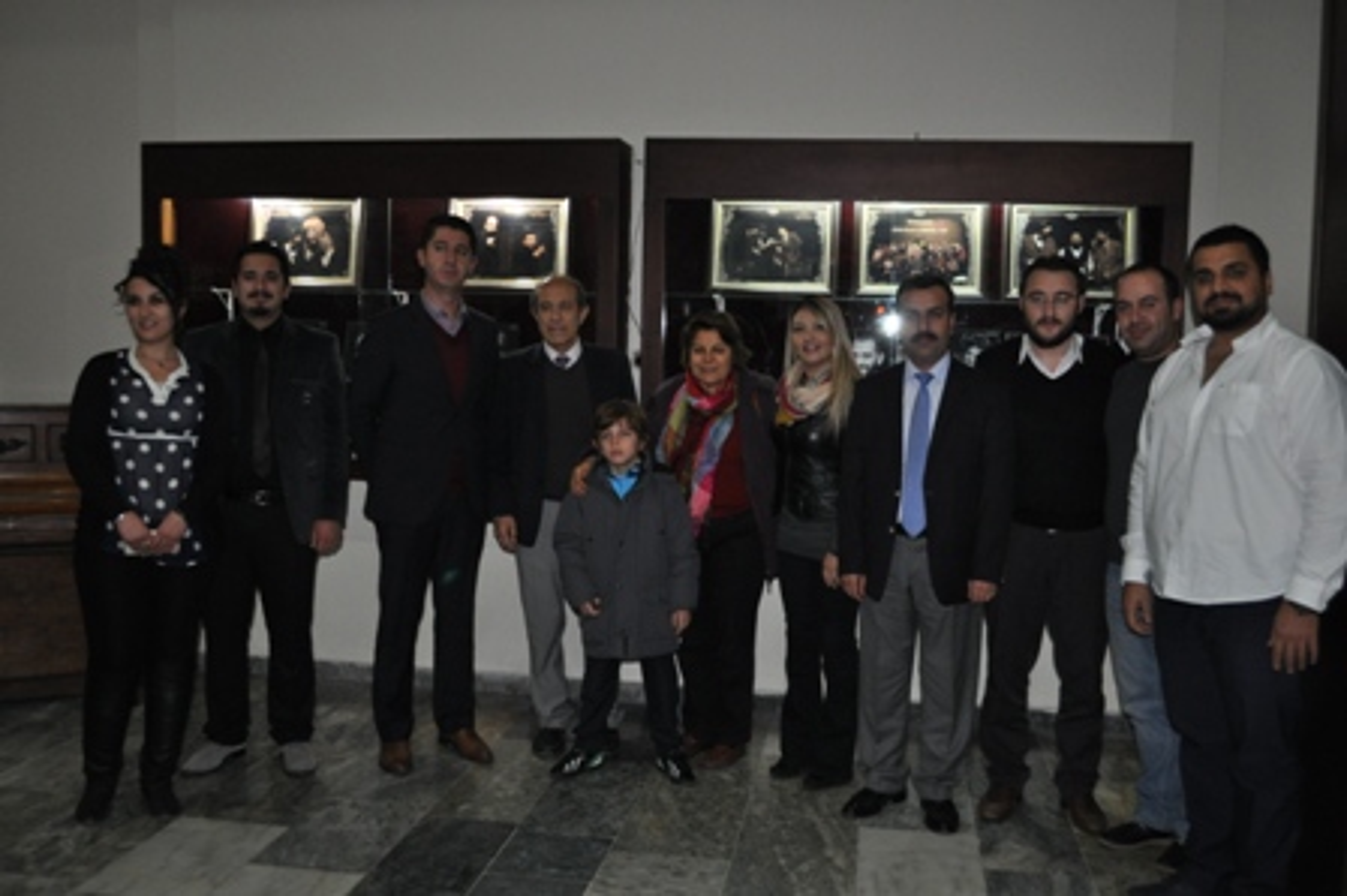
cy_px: 448
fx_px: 1346
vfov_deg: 36.8
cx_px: 674
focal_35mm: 36
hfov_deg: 53.2
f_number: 4
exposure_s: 1/60
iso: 800
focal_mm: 24
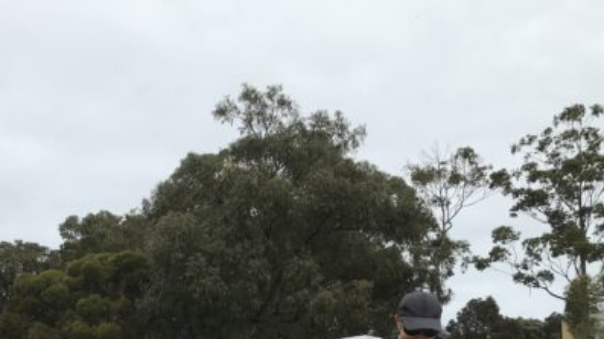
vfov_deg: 18.9
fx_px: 945
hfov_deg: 33.8
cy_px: 435
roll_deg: +0.7
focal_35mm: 59
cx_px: 78
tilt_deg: +3.8
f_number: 1.8
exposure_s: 1/3096
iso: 20
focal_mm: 3.99
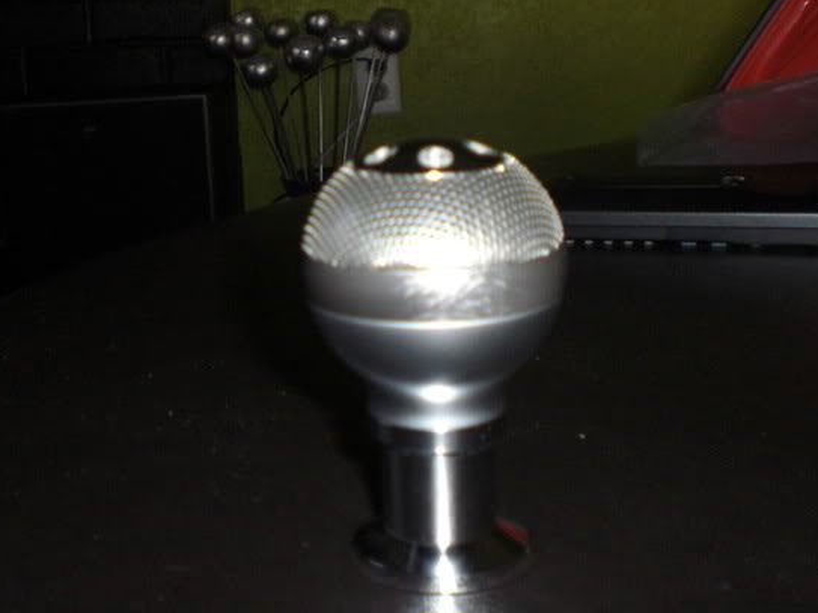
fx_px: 1323
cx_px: 274
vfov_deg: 26.0
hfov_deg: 34.1
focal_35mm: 56
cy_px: 221
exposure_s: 1/60
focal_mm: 6.3
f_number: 3.1
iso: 200
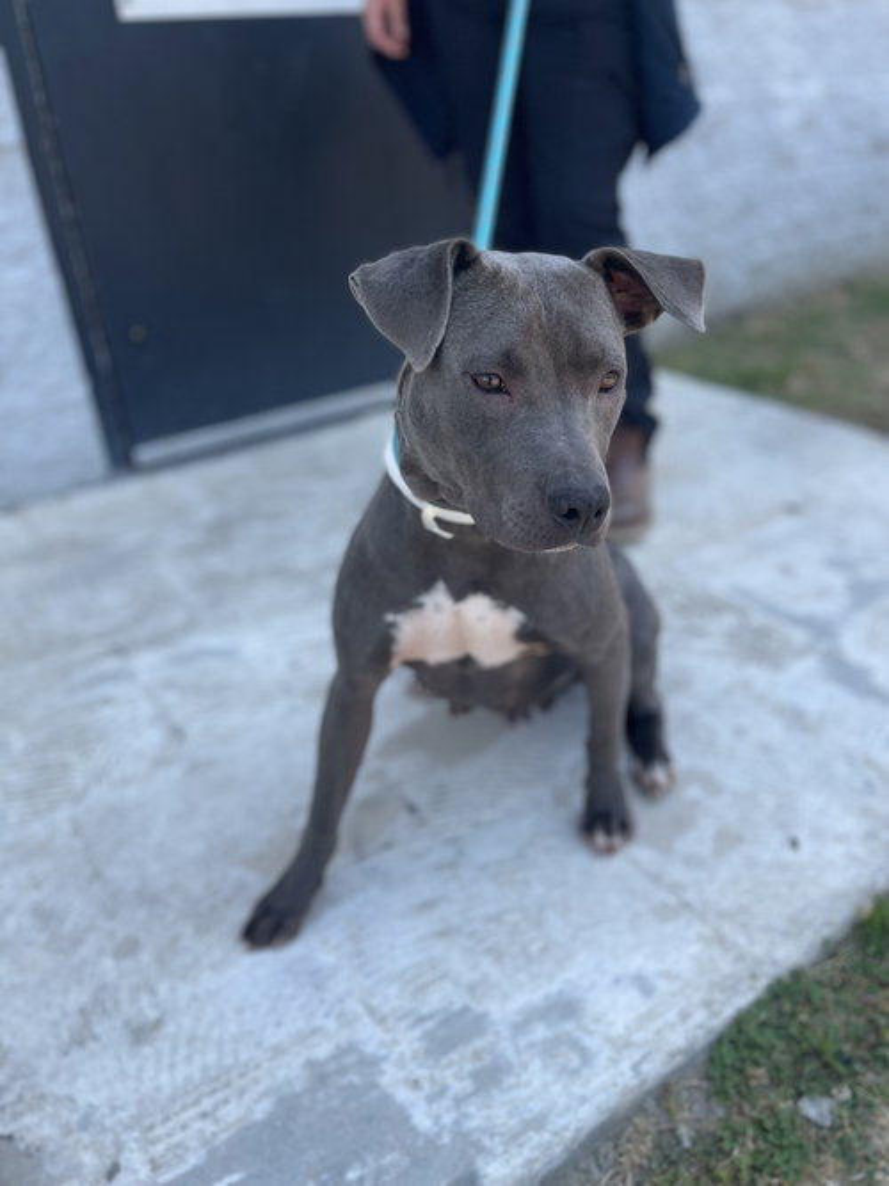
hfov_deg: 53.0
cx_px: 444
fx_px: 891
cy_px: 593
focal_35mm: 26
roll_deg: +5.5
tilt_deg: -28.3
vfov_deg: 67.3
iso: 50
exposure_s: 1/1420
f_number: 1.6
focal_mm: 5.1
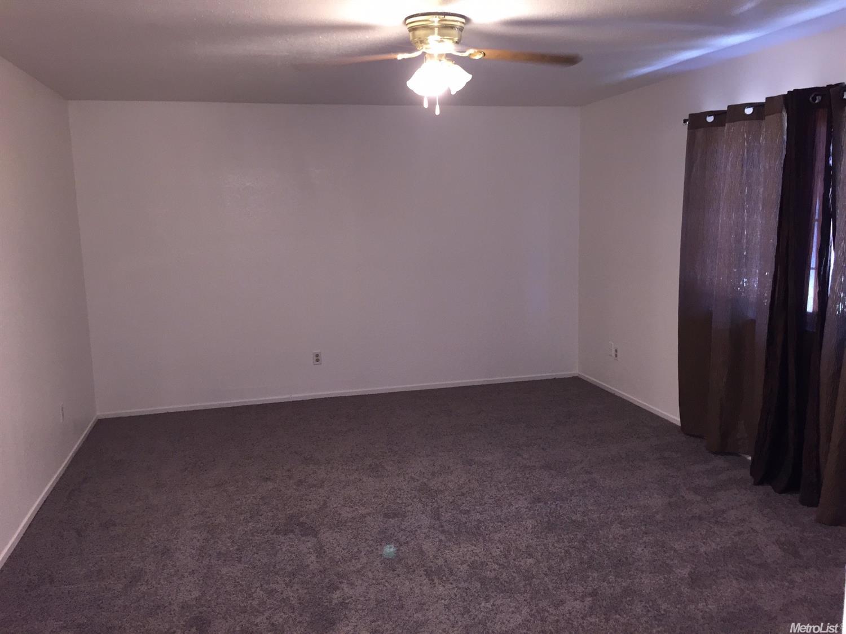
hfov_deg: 61.7
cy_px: 317
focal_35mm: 29
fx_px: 709
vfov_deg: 48.2
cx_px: 423
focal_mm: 4.15
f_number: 2.2
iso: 125
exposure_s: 1/24
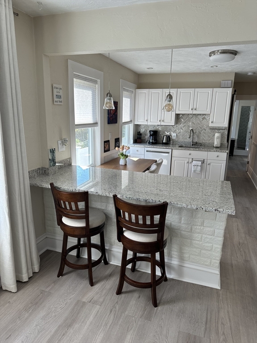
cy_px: 172
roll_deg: -2.0
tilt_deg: -14.9
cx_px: 128
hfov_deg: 56.8
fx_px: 238
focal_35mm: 24
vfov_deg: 71.6
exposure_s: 1/121
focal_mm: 6.86
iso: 80
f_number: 1.78
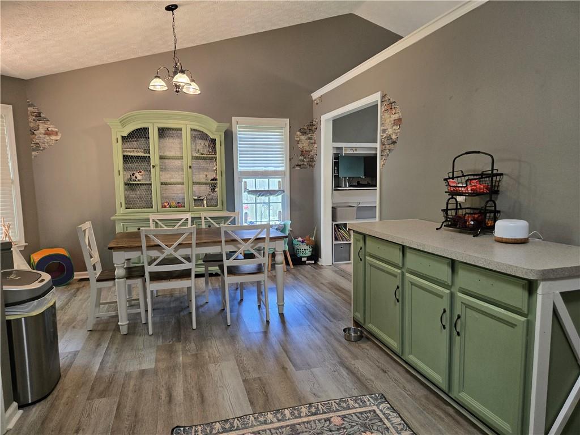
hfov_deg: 73.9
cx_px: 290
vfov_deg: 58.9
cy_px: 218
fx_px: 385
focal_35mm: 23
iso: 320
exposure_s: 1/120
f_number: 1.8
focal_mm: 5.4
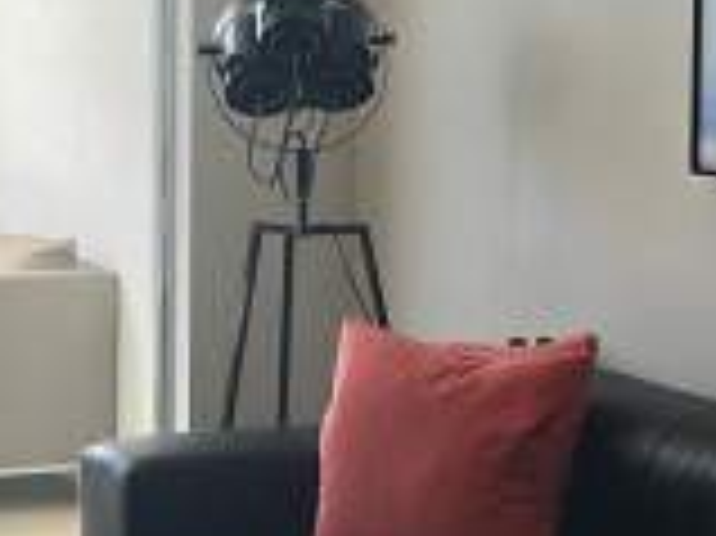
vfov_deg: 10.1
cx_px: -41
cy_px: 144
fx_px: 3018
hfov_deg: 13.3
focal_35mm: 146
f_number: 2.2
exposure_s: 1/166
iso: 25
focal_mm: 4.15
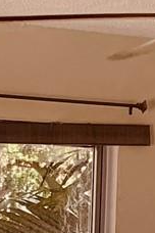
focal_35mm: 190
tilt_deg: -9.6
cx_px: 104
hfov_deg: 7.2
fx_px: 1227
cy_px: 446
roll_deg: -1.9
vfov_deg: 10.1
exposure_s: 1/121
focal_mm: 4.25
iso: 80
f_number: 1.8
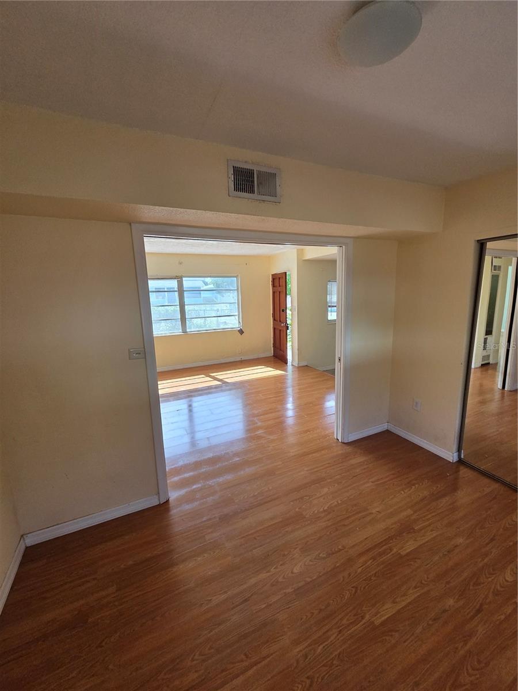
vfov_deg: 106.2
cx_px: 259
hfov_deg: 89.9
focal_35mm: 13
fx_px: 259
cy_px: 346
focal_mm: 2.2
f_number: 2.2
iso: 200
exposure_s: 1/359
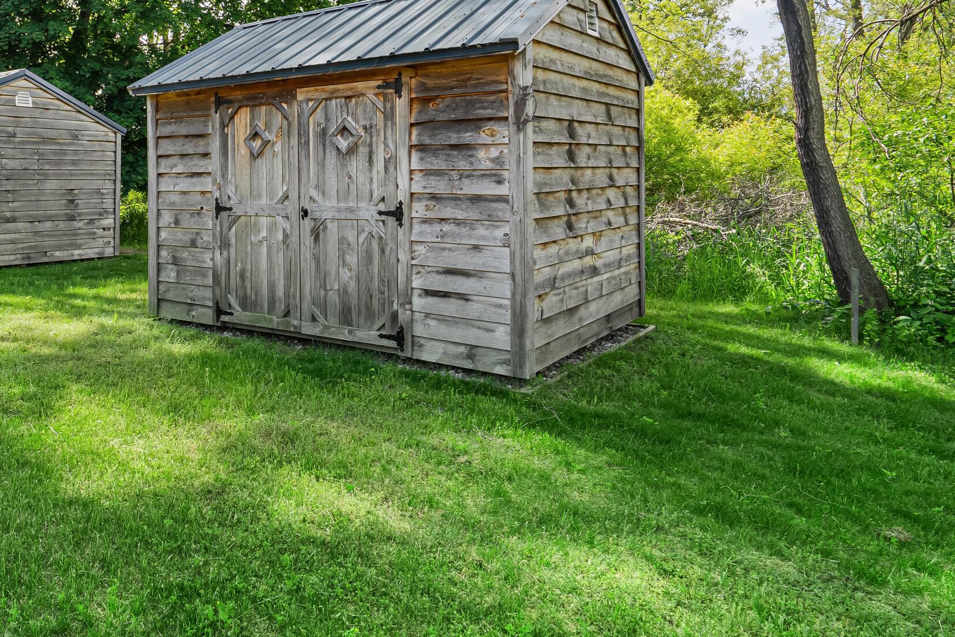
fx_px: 769
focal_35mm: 29
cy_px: 187
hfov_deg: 58.0
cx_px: 168
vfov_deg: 44.0
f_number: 8
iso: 250
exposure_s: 1/15
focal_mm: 16
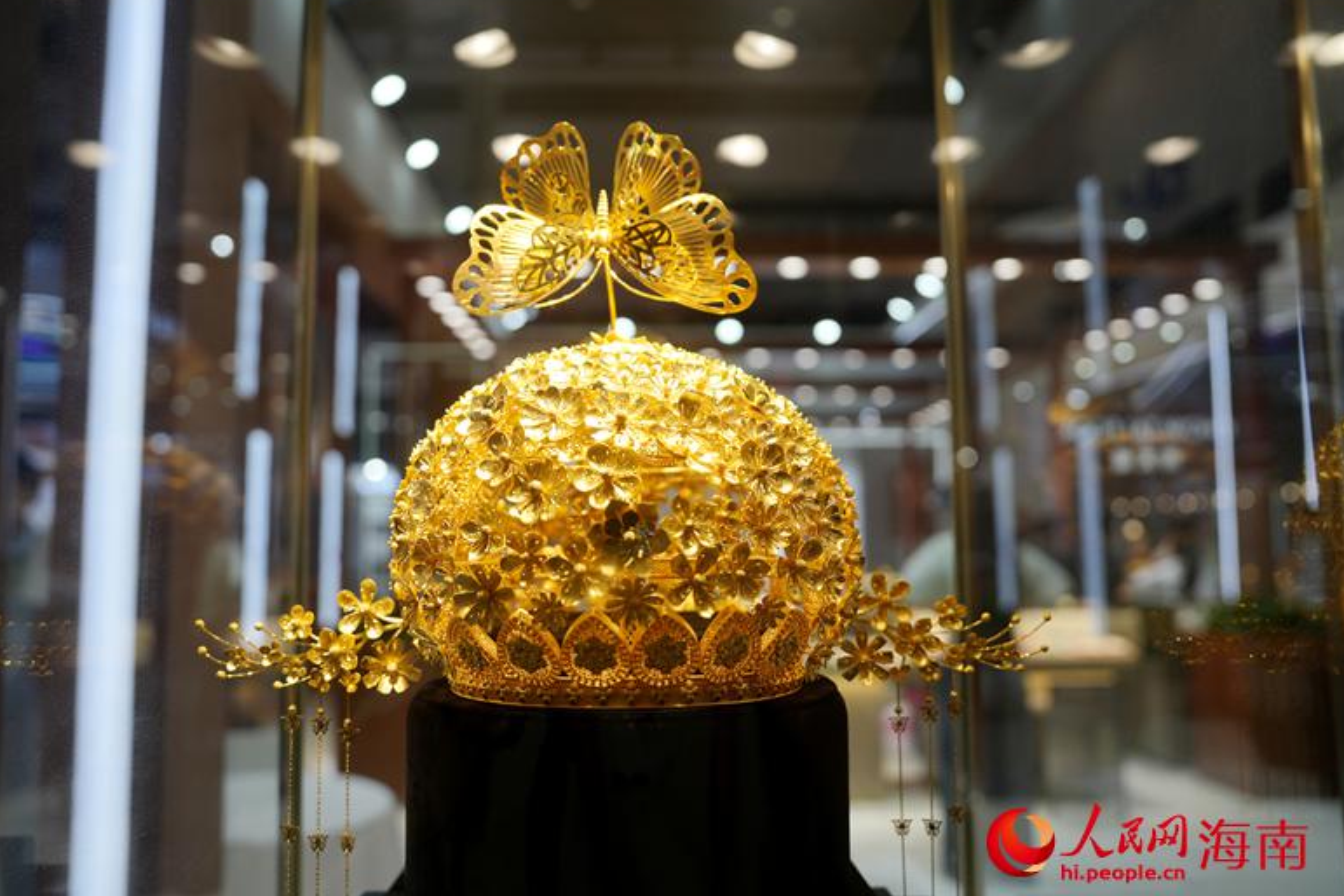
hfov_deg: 65.5
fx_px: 1045
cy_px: 442
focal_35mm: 28
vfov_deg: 46.4
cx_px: 664
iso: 250
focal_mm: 27
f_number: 2.8
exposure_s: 1/800
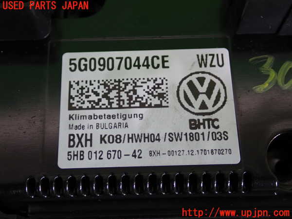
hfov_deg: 38.2
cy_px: 110
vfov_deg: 29.1
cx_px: 146
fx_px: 422
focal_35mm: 50
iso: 200
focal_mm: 9.01
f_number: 3.2
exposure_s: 1/50
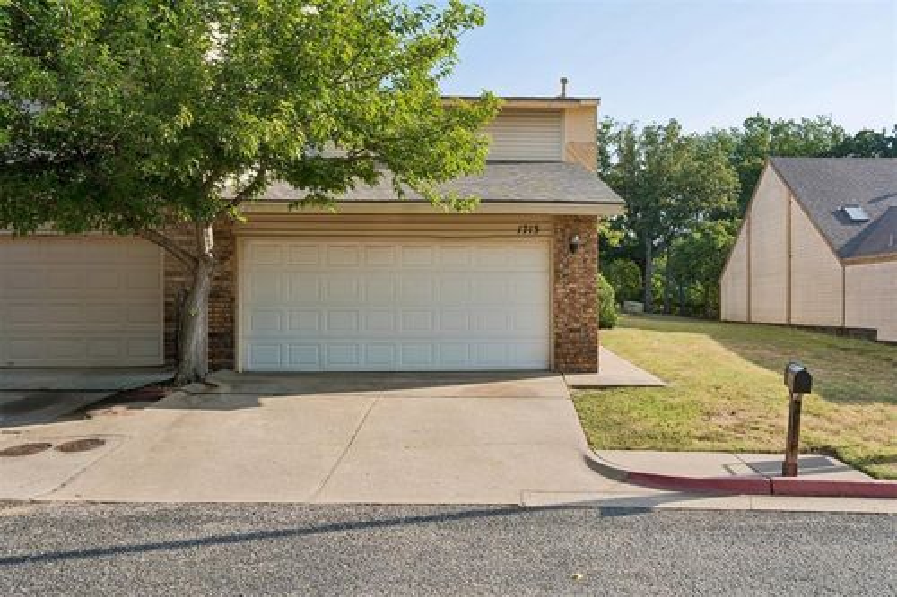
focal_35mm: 30
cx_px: 448
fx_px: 747
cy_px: 298
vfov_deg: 43.6
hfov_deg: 61.9
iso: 200
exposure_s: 1/160
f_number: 8
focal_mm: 30
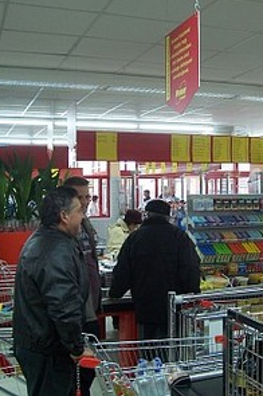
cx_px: 209
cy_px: 196
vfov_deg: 41.2
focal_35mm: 48
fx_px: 527
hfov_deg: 27.5
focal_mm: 5.6
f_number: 2.7
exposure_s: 1/30
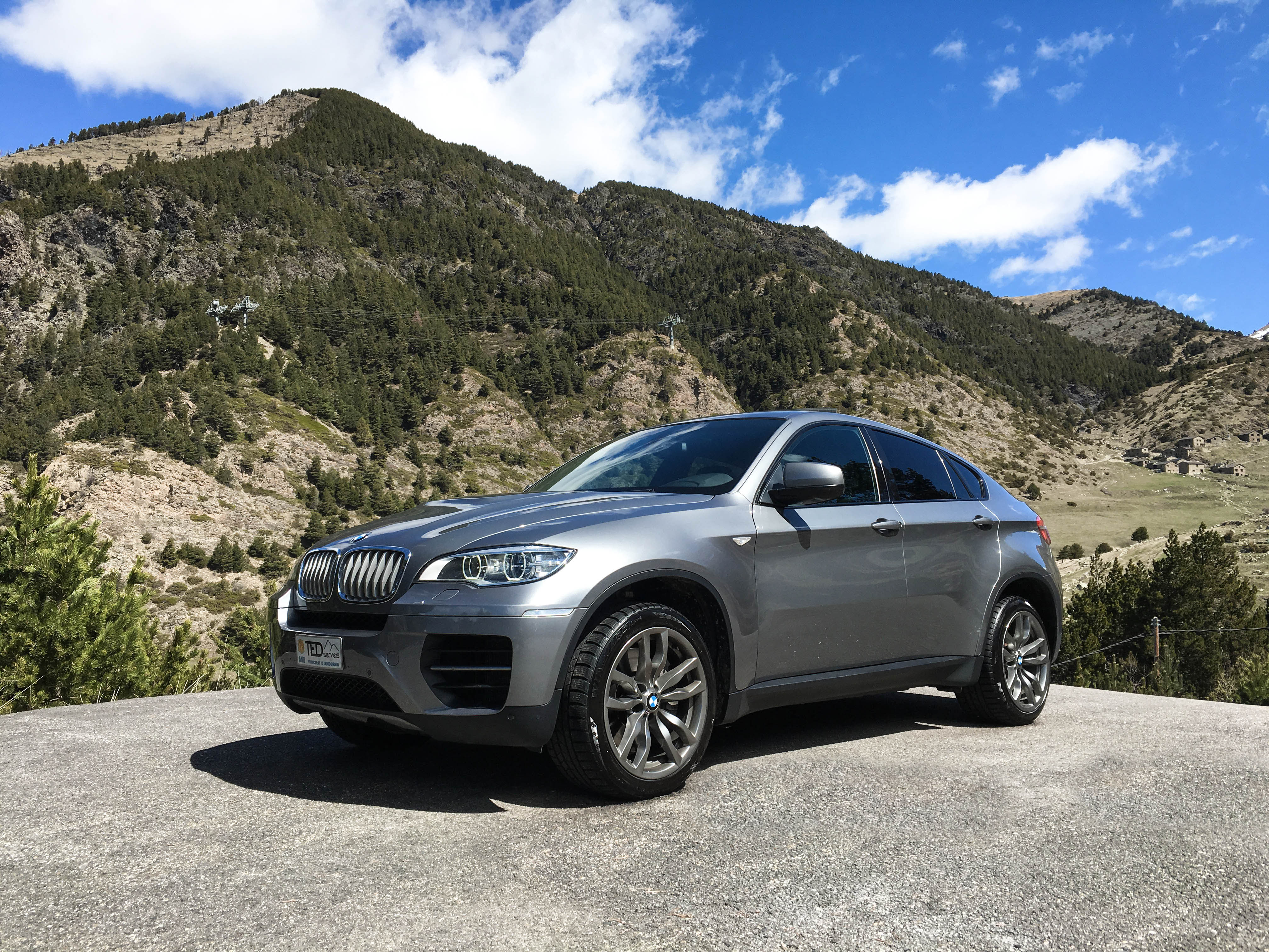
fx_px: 1063
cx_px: 634
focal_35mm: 29
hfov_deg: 61.7
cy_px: 476
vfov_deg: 48.2
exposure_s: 1/1400
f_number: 2.2
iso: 25
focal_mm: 4.15
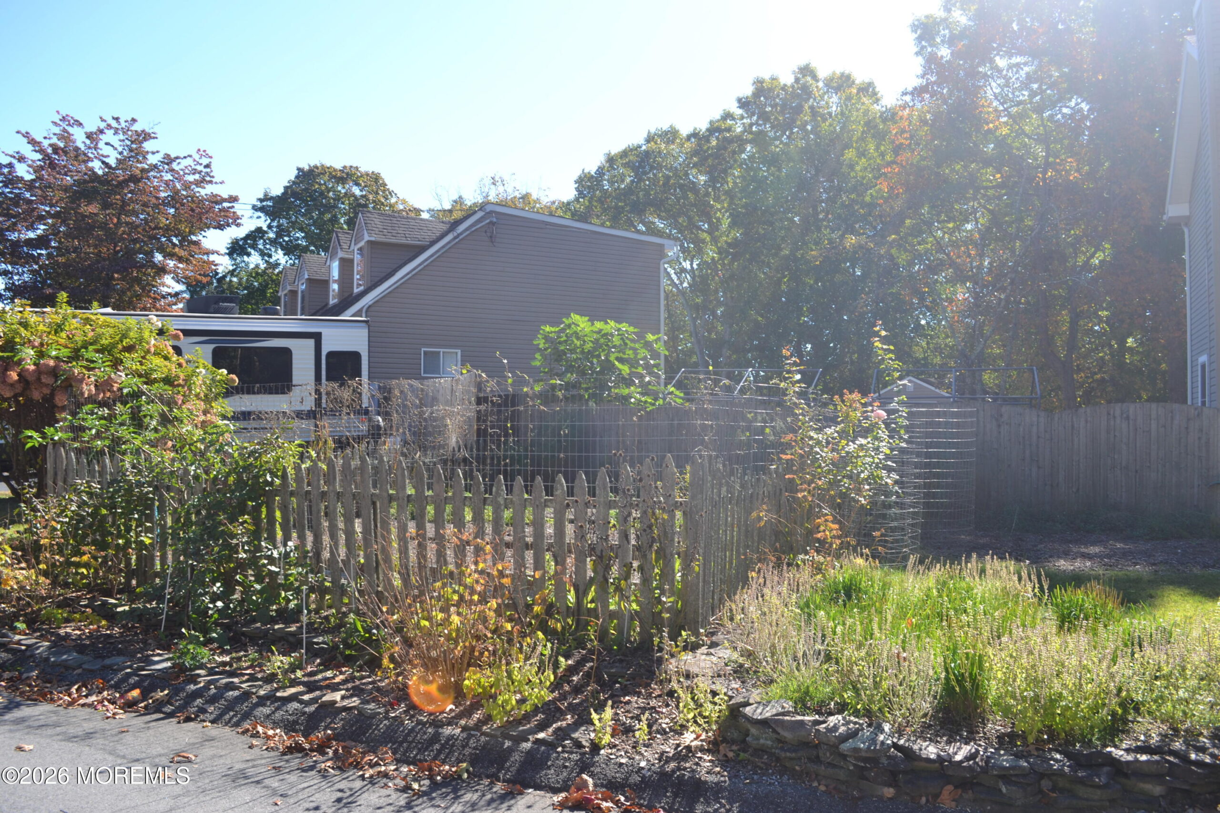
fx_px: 915
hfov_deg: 67.4
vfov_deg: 47.9
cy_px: 406
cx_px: 610
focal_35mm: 27
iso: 100
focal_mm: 18
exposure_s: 1/160
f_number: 6.3
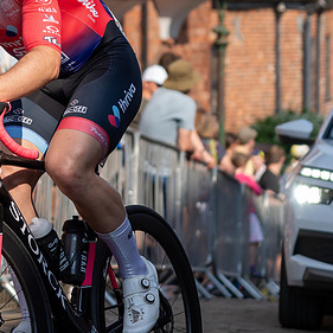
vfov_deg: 7.7
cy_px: -52
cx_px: -102
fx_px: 2460
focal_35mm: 226
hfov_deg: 7.7
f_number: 2.8
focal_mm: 75
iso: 100
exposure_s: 1/1250
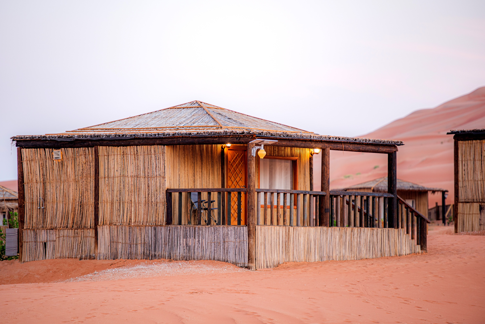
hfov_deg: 10.5
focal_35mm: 196
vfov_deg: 7.0
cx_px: 224
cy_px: 157
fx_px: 2641
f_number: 3.2
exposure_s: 1/40
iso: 100
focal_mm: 180
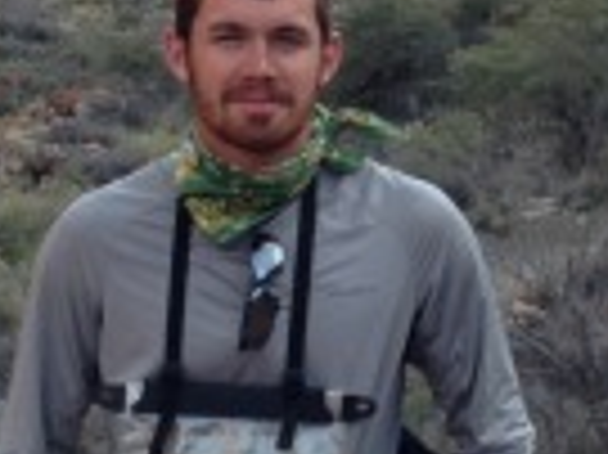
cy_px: -27
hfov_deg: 12.6
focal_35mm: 157
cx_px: 369
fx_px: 2755
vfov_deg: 9.4
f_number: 2.4
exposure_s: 1/285
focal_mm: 4.12
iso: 50
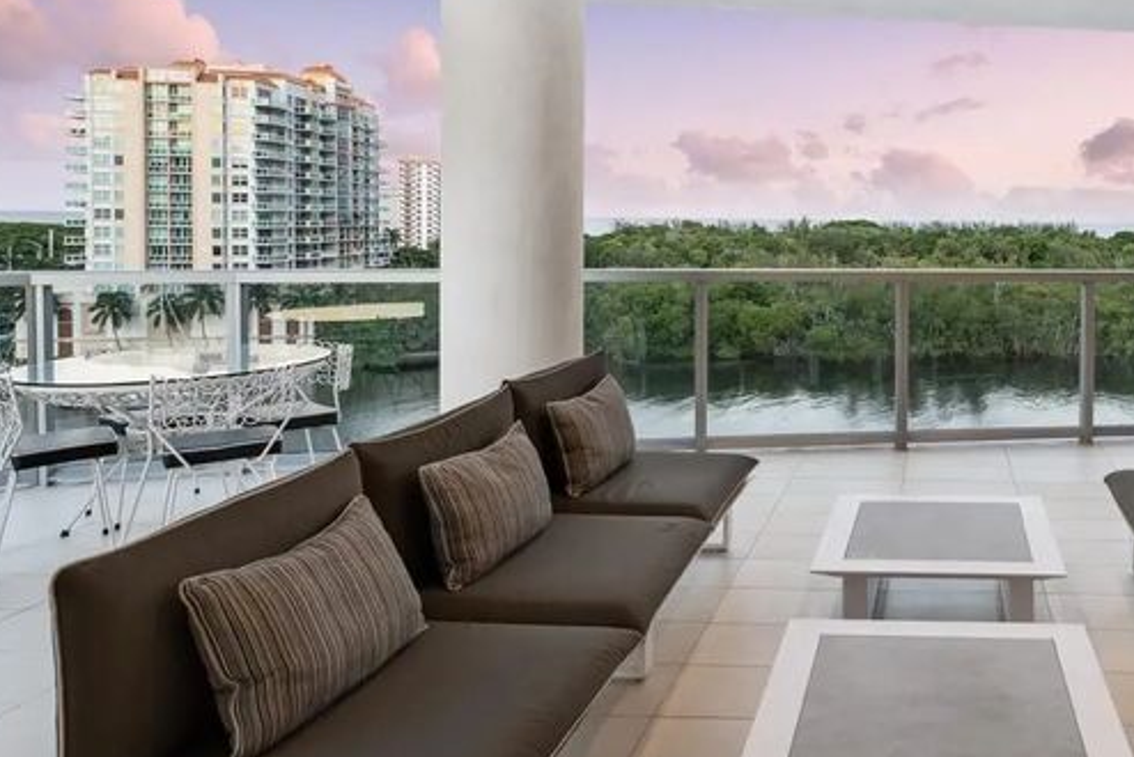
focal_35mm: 29
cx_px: 939
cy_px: 240
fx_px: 914
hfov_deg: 57.8
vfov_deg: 44.2
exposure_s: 1/20
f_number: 7.1
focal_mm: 14
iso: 250
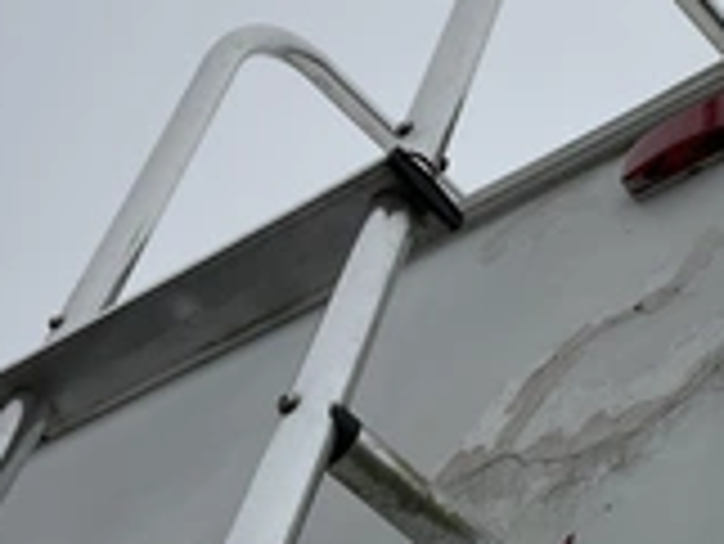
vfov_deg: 20.4
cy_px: 351
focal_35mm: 72
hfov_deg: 26.1
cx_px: 652
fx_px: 1507
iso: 25
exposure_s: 1/5263
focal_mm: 3
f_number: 1.8
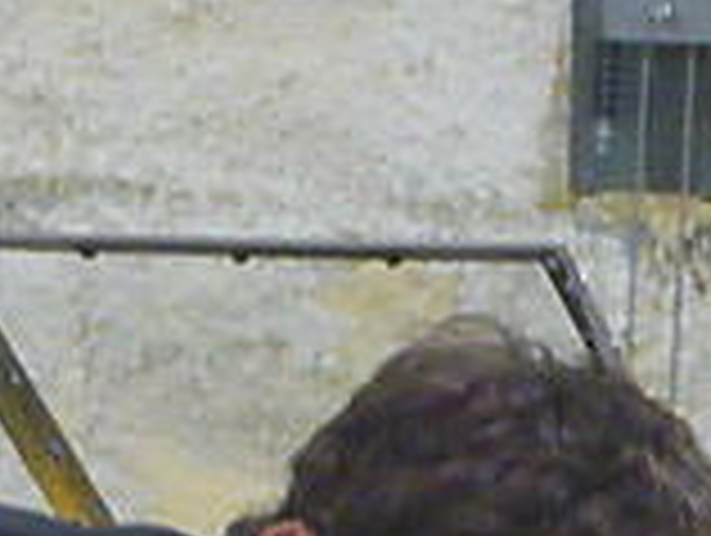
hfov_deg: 4.1
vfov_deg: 3.1
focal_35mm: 486
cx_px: 405
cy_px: 676
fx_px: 9997
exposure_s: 1/20
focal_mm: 16.4
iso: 400
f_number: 5.6
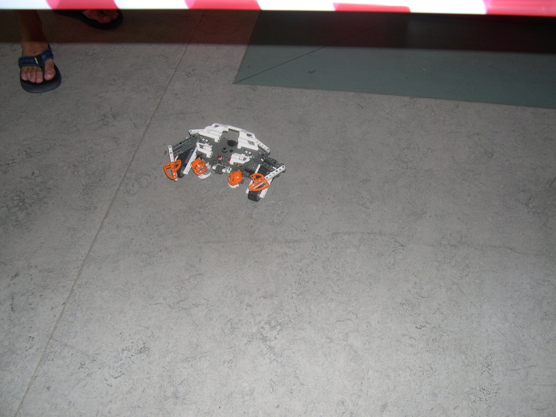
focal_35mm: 38
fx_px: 610
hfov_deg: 49.0
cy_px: 208
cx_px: 278
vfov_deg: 37.7
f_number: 2.8
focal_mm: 8
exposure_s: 1/60
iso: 100
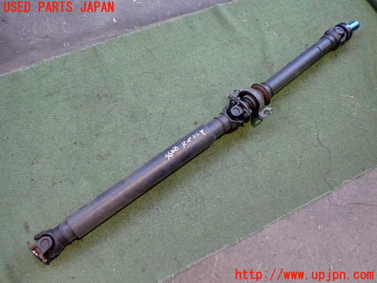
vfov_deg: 46.8
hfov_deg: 60.0
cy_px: 142
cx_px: 188
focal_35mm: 30
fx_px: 327
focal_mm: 5.4
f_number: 2.3
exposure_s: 1/30
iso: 250
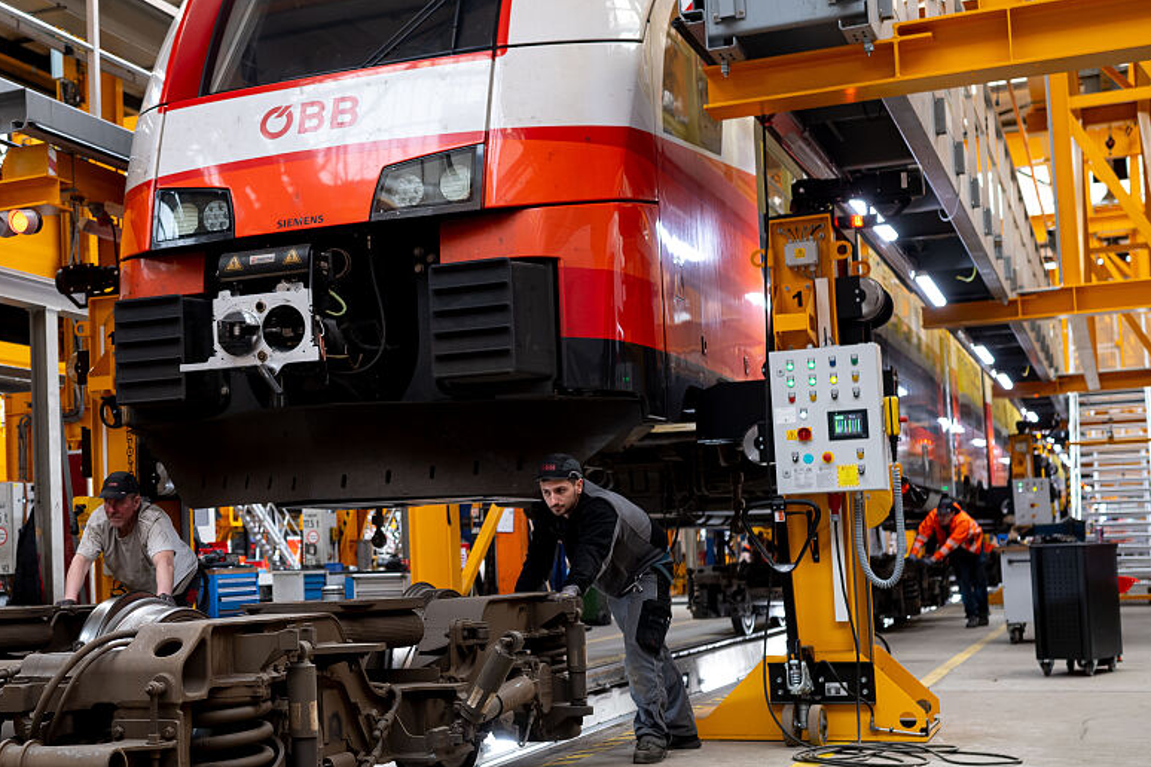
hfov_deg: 34.7
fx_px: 1790
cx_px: 250
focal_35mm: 56
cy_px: 444
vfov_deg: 24.2
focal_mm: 35
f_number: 3.2
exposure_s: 1/40
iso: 250
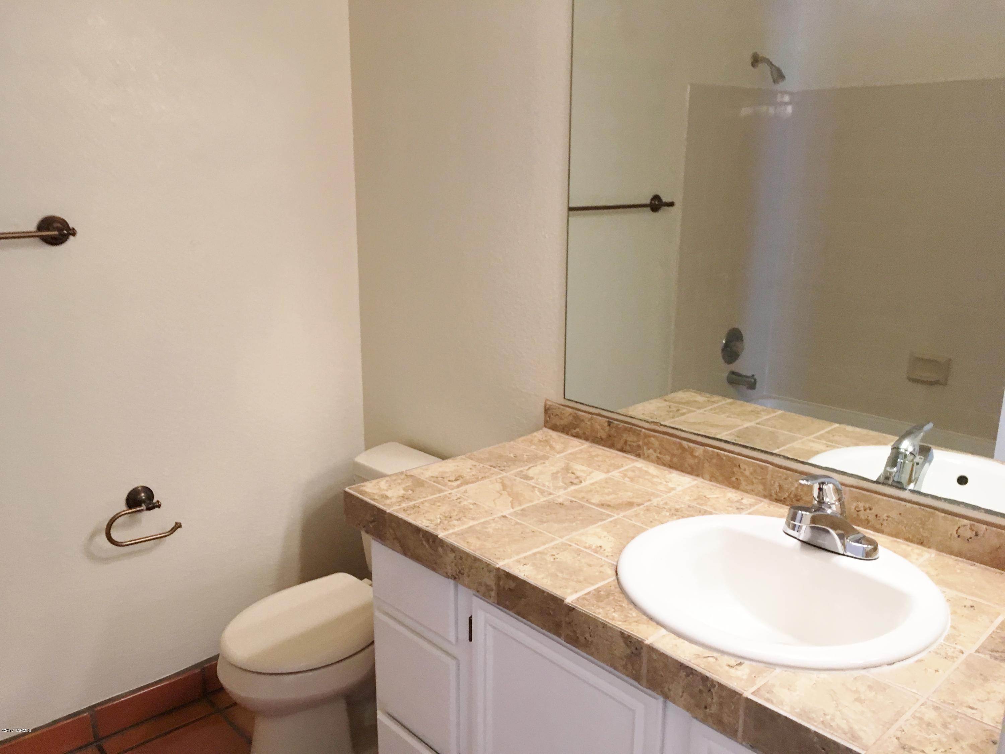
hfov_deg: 61.7
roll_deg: -1.2
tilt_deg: -11.5
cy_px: 377
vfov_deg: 48.2
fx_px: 842
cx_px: 502
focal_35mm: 29
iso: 100
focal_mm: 4.15
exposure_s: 1/30
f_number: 2.2
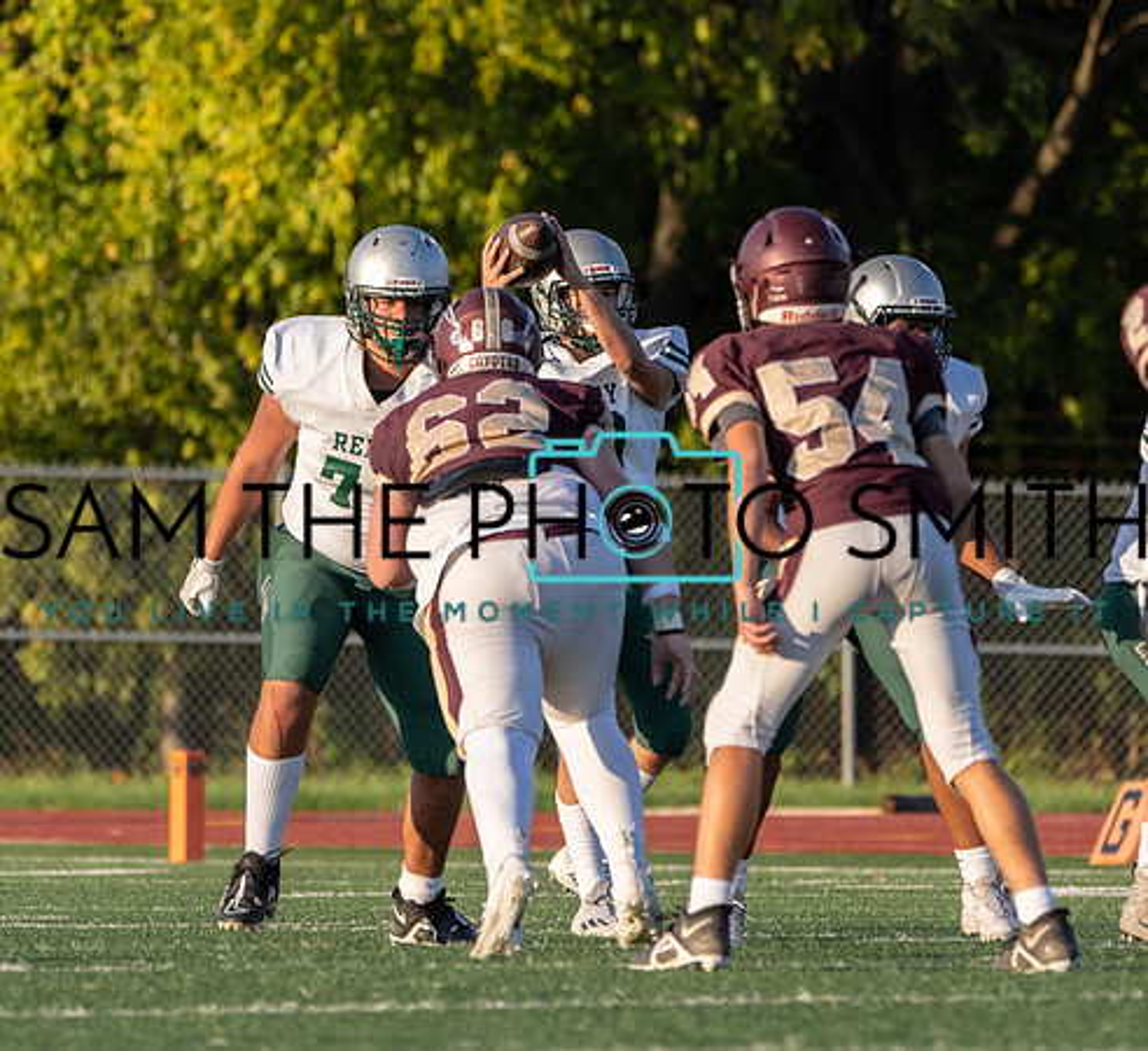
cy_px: 470
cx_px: 620
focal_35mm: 663
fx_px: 23824
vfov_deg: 2.5
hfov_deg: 2.8
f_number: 7.1
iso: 800
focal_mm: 400
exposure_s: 1/1250
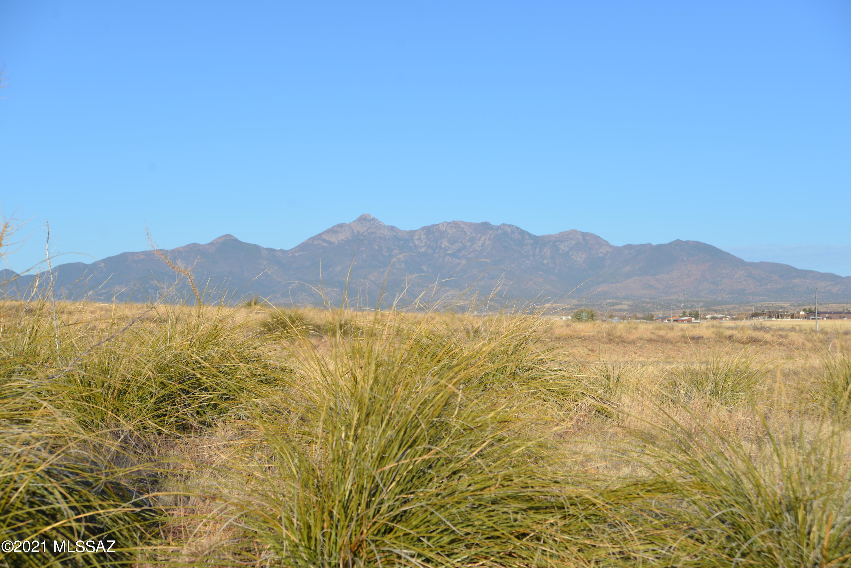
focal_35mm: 66
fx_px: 1561
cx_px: 426
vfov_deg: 20.6
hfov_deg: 30.5
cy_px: 284
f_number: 7.1
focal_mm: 66
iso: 200
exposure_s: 1/800
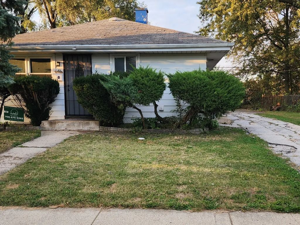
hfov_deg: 73.9
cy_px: 112
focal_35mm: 23
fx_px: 199
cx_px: 150
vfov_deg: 58.9
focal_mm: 6.4
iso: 25
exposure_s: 1/180
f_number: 1.8
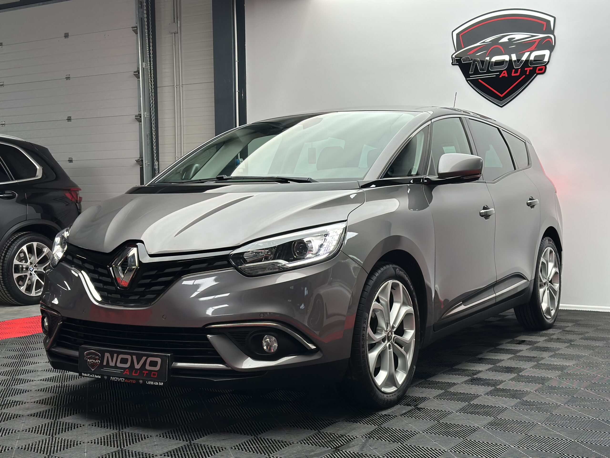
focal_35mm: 48
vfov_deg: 30.3
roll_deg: +0.7
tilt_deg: -1.6
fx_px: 846
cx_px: 305
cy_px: 229
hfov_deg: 39.7
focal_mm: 6.86
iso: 80
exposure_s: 1/100
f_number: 1.78
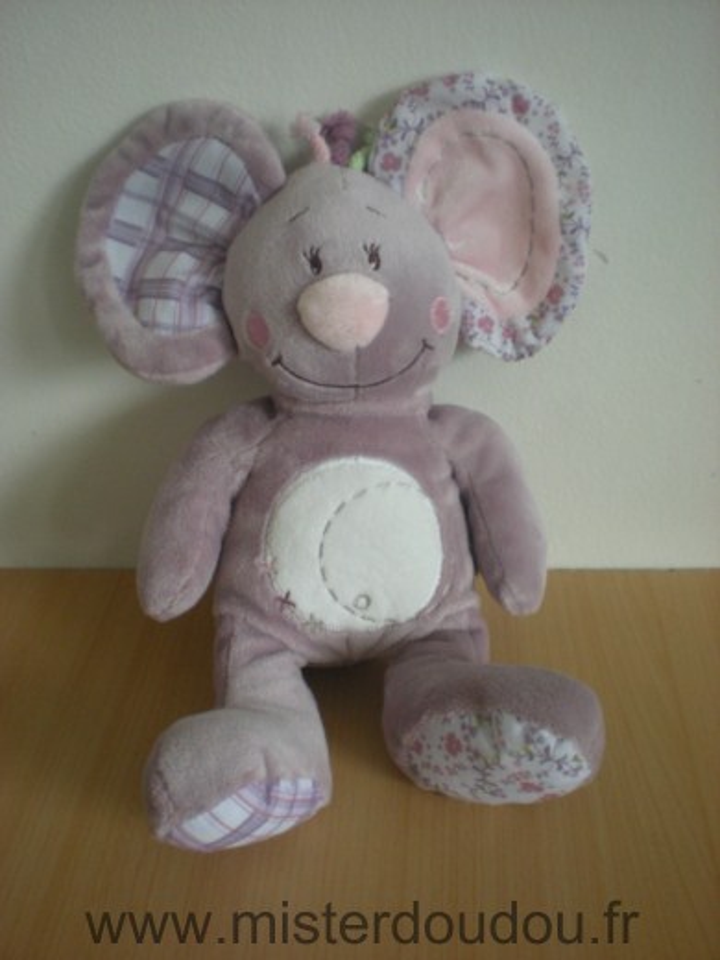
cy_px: 480
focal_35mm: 38
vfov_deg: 49.0
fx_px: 1054
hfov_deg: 37.7
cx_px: 360
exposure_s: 1/33.6
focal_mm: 6.3
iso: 200
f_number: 3.1
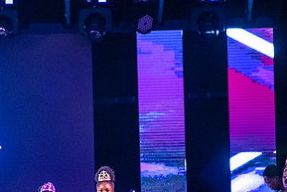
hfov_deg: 5.1
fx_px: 3206
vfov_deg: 3.4
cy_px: 150
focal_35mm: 402
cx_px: 96
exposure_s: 1/200
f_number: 3.5
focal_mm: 200
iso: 1600
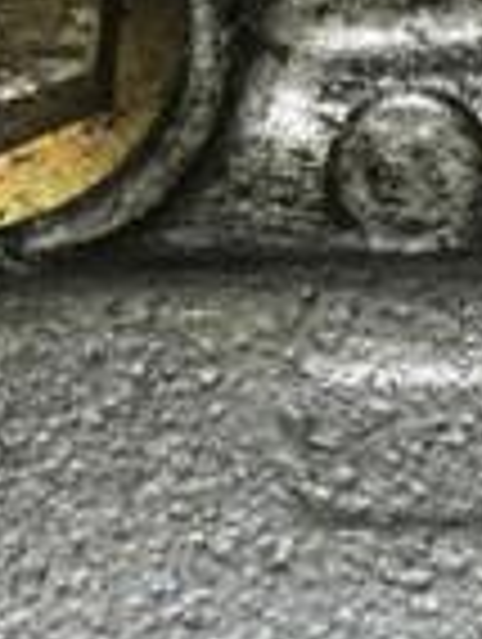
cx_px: 473
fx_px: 2332
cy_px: 619
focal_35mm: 126
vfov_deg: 15.4
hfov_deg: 11.7
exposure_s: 1/476
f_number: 1.8
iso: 20
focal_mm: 3.99
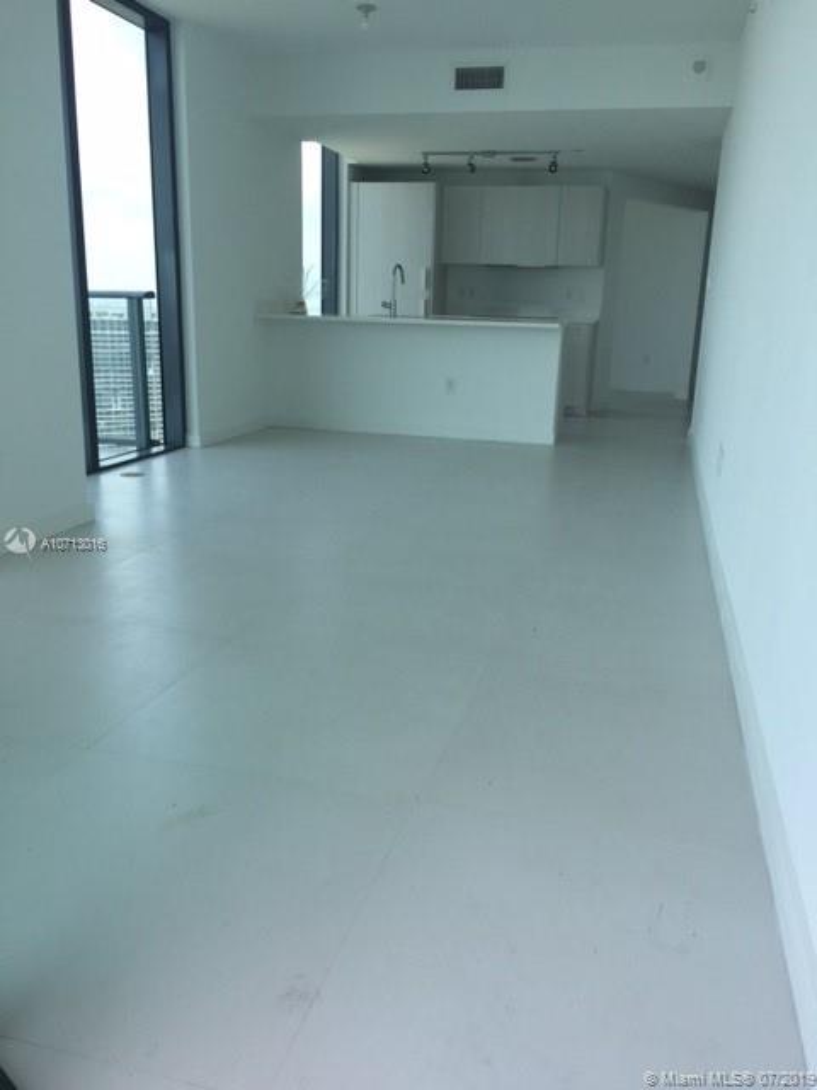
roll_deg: -1.4
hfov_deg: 48.2
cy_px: 545
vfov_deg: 61.7
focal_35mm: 29
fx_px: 913
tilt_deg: -13.1
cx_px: 408
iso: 32
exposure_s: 1/549
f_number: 2.2
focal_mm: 4.15
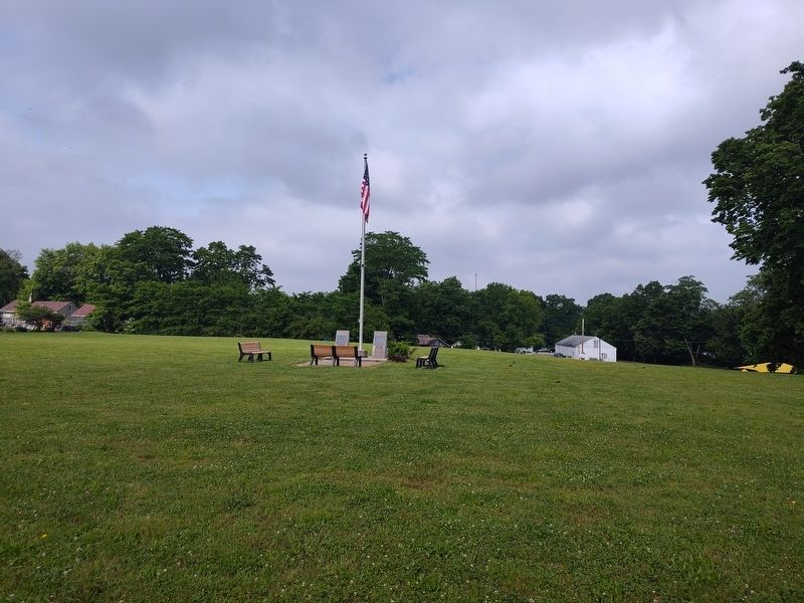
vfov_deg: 58.9
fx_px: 534
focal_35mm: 23
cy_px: 302
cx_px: 402
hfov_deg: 73.9
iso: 100
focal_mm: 5.56
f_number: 1.8
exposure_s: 1/1967
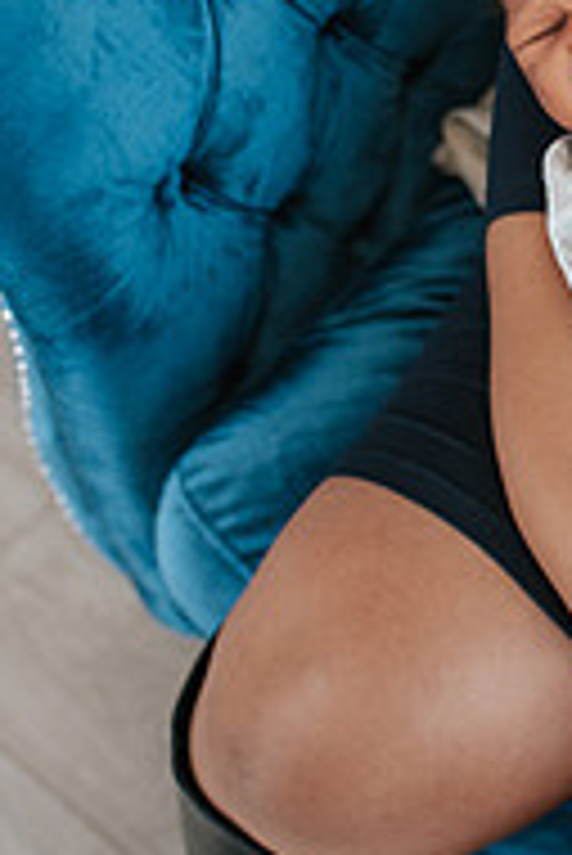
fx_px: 1974
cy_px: 225
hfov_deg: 15.9
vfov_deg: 24.2
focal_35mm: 83
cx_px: 667
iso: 500
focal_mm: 35
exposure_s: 1/250
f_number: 3.2
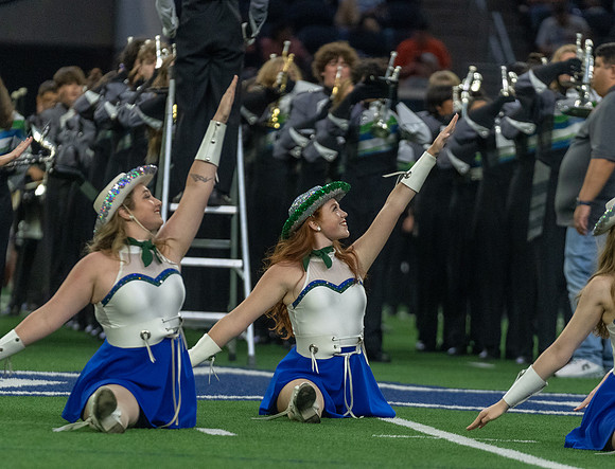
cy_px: 321
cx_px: 304
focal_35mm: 350
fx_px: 6253
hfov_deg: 5.6
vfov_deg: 4.3
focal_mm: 200
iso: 3200
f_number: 2.8
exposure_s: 1/1000
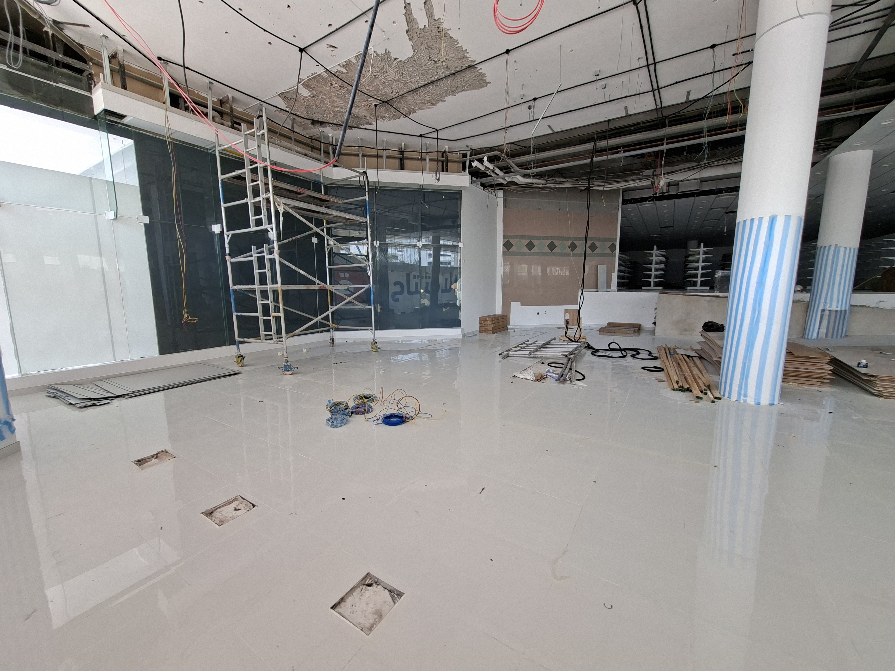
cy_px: 336
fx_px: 336
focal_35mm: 13
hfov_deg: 106.2
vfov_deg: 89.9
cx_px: 448
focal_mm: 1.74
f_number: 2.2
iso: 40
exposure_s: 1/40
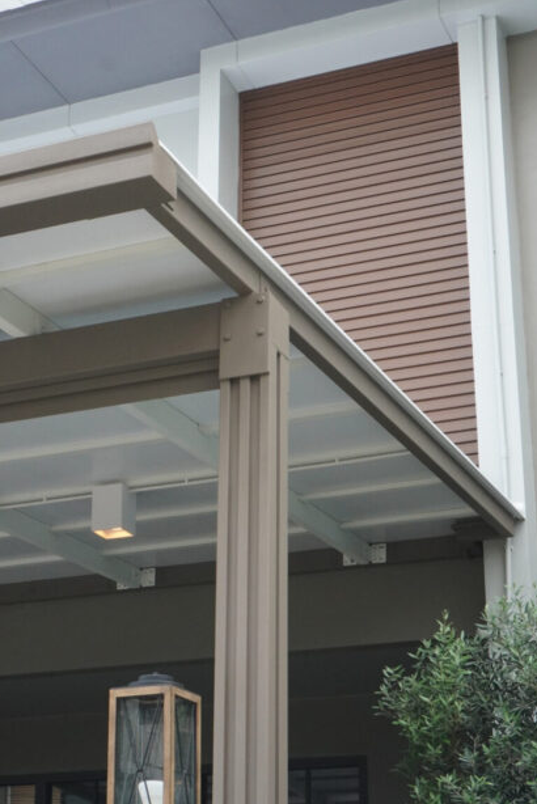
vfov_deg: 28.8
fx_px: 1564
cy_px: 418
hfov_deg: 19.4
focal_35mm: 70
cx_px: 196
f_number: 14
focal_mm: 28
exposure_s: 1/200
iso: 800
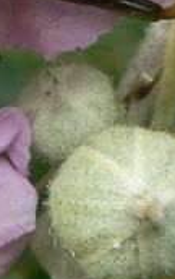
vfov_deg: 15.1
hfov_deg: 9.6
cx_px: -100
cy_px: -60
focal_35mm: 133
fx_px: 1012
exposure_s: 1/160
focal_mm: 6
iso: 80
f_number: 5.6
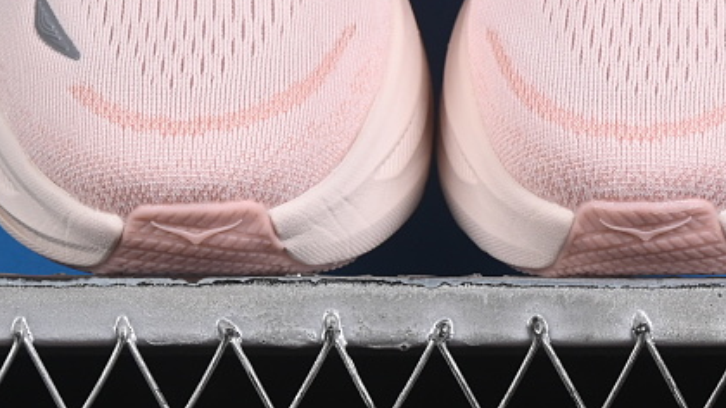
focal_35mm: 202
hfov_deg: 10.7
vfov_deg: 6.0
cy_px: -109
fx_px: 3888
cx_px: 446
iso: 160
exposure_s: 1/80
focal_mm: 50
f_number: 8
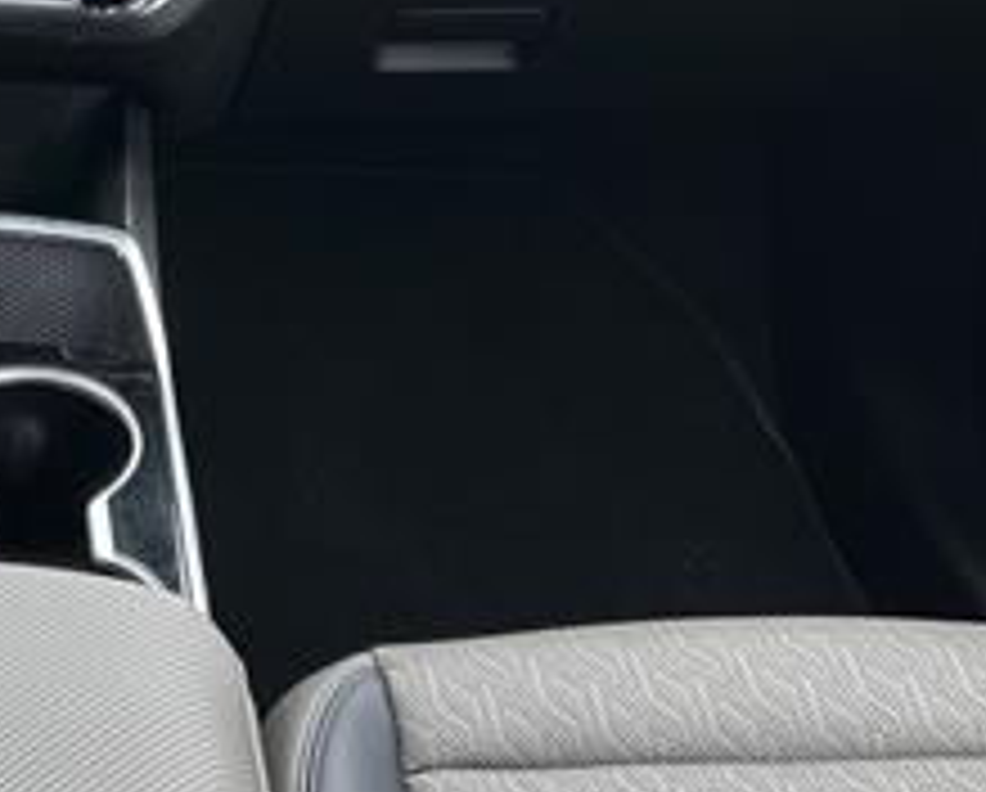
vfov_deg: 19.3
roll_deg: +1.4
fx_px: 2163
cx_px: -72
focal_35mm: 74
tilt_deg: -19.9
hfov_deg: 24.2
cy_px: -216
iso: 40
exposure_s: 1/167
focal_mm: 5.7
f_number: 1.5
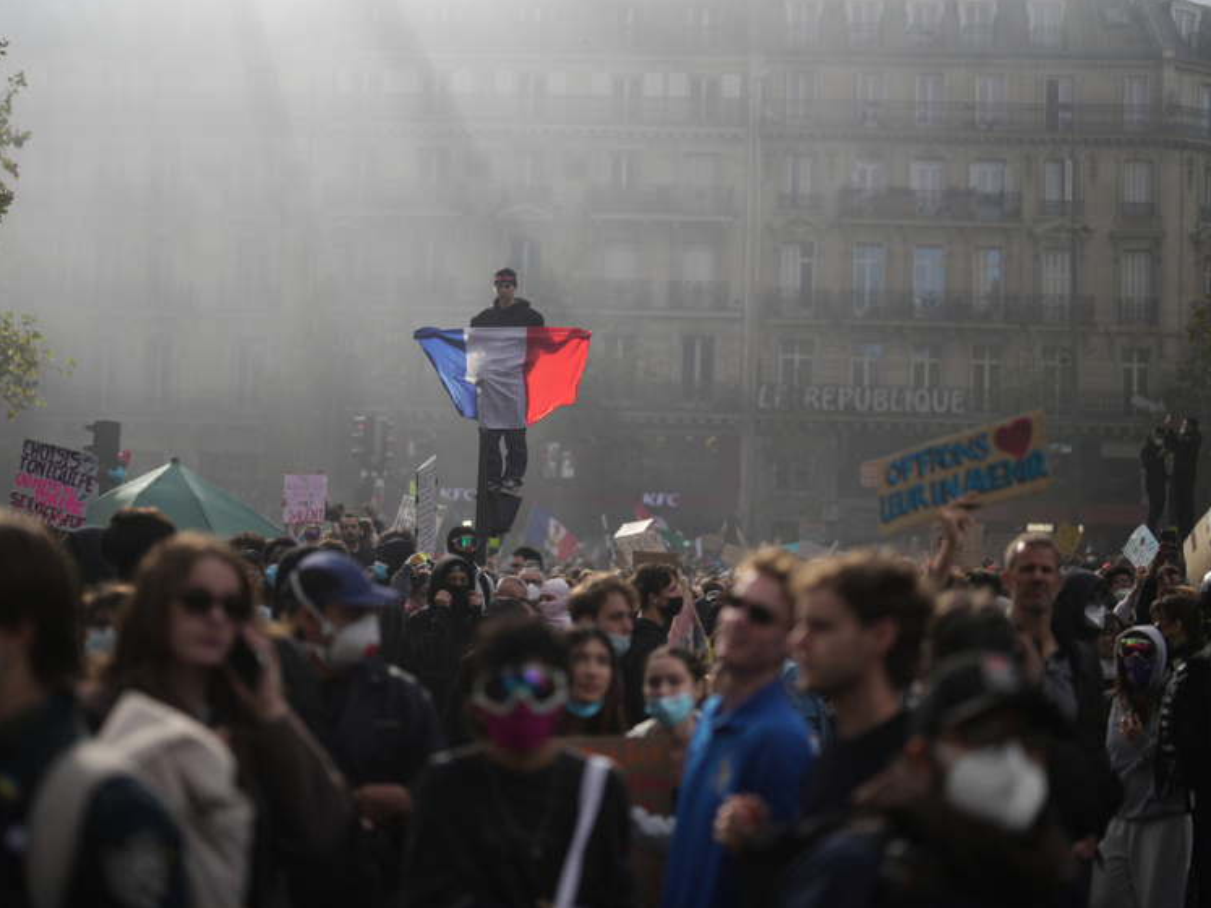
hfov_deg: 34.9
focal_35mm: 55
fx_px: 1924
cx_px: 636
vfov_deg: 26.6
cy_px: 456
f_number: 1.2
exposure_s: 1/4000
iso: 200
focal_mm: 50
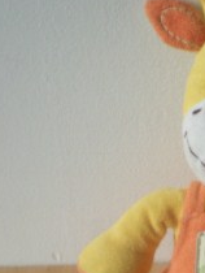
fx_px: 741
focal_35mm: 94
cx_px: 236
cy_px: 224
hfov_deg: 15.3
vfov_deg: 20.6
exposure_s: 1/34.4
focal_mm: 6.3
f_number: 3.1
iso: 200
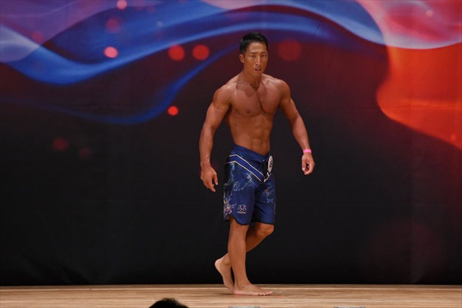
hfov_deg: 6.9
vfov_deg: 4.6
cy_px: 154
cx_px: 231
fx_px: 3848
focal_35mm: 300
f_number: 5.6
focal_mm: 200
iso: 3200
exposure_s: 1/400
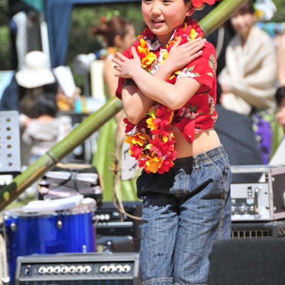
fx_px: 3623
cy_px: 131
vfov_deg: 4.5
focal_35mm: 389
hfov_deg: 4.5
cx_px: 142
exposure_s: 1/800
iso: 200
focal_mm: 200
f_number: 5.6
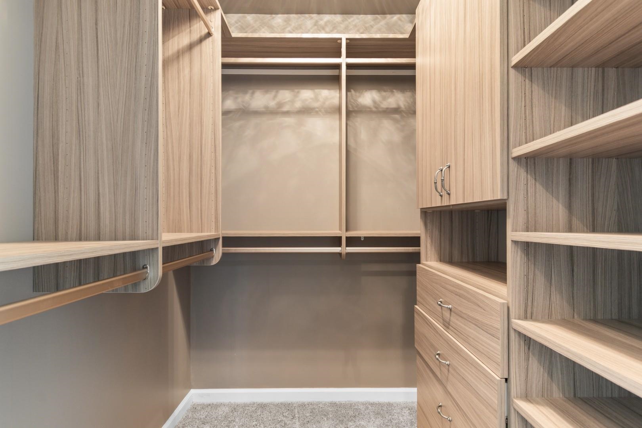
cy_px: 214
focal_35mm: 19
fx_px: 339
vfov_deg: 64.6
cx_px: 321
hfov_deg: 86.9
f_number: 4.8
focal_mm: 13
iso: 100
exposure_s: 1.3
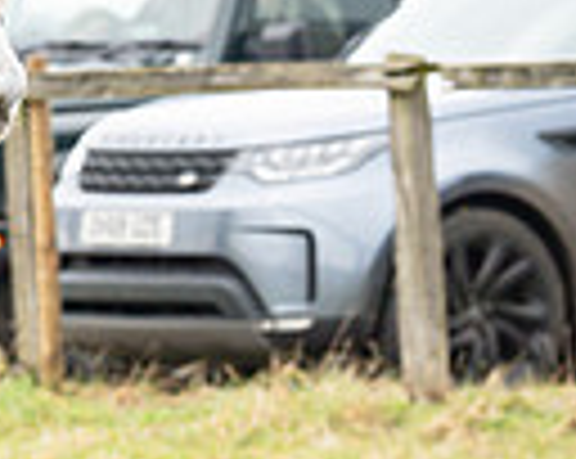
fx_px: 11387
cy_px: 108
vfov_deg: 2.3
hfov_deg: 2.9
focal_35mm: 669
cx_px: -281
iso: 500
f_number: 4.5
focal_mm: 135
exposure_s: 1/1000
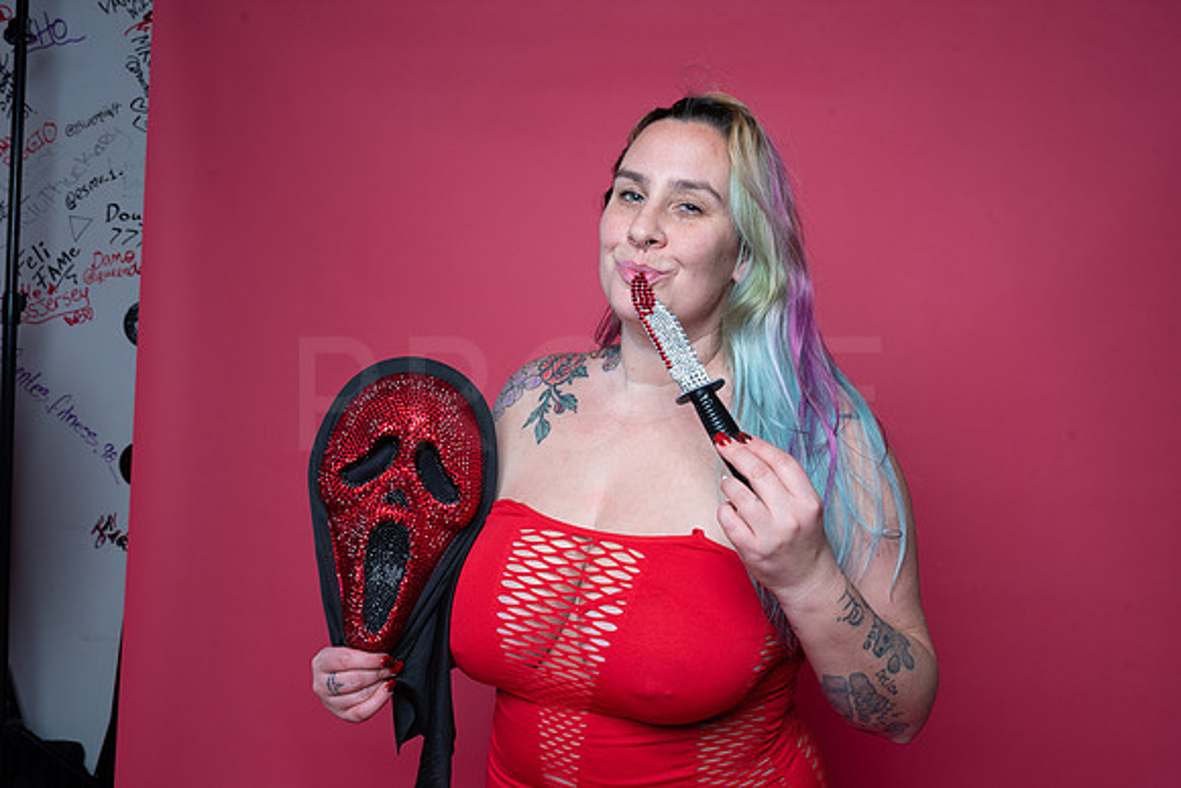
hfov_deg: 54.4
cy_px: 394
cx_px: 590
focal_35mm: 35
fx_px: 1148
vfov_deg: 37.9
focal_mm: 35
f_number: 11
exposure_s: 1/160
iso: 250
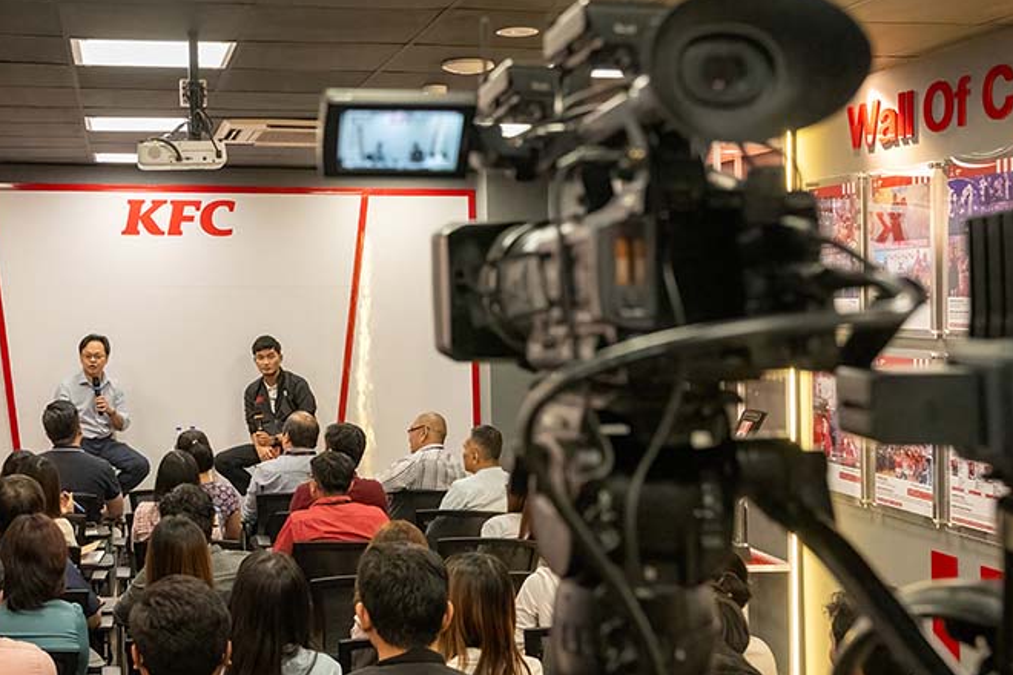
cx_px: 502
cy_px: 408
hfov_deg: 58.7
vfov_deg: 40.9
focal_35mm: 32
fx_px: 900
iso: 3200
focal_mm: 22
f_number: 4
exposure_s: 1/200
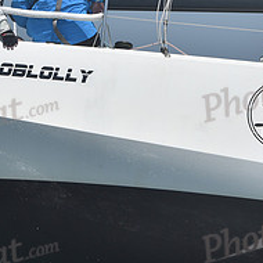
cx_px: 132
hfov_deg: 6.8
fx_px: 2226
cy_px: 34
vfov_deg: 6.7
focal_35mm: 259
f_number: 11
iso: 320
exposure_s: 1/1000
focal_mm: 100
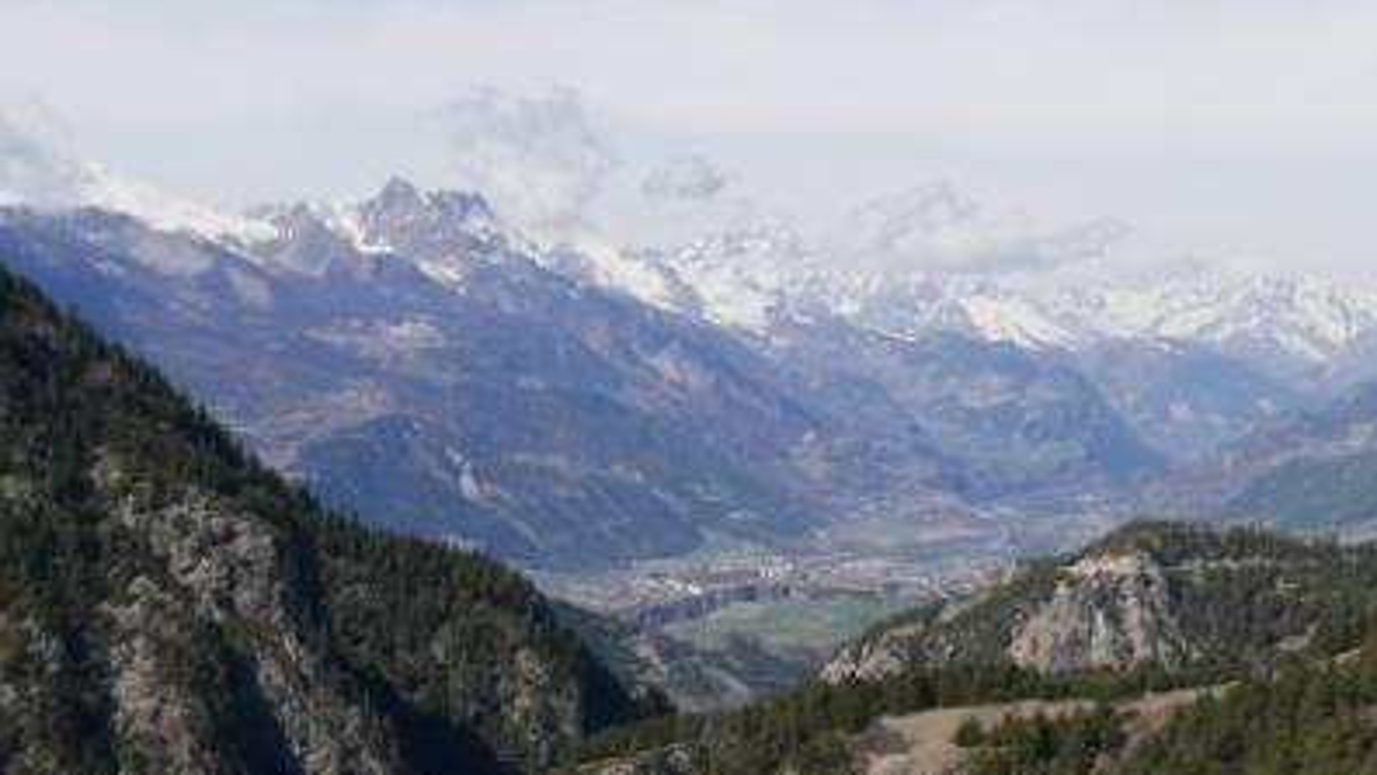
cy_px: 460
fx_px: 2374
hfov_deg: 32.3
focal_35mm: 65
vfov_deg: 18.5
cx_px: 775
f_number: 5.6
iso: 200
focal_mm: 10.9
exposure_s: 1/1600
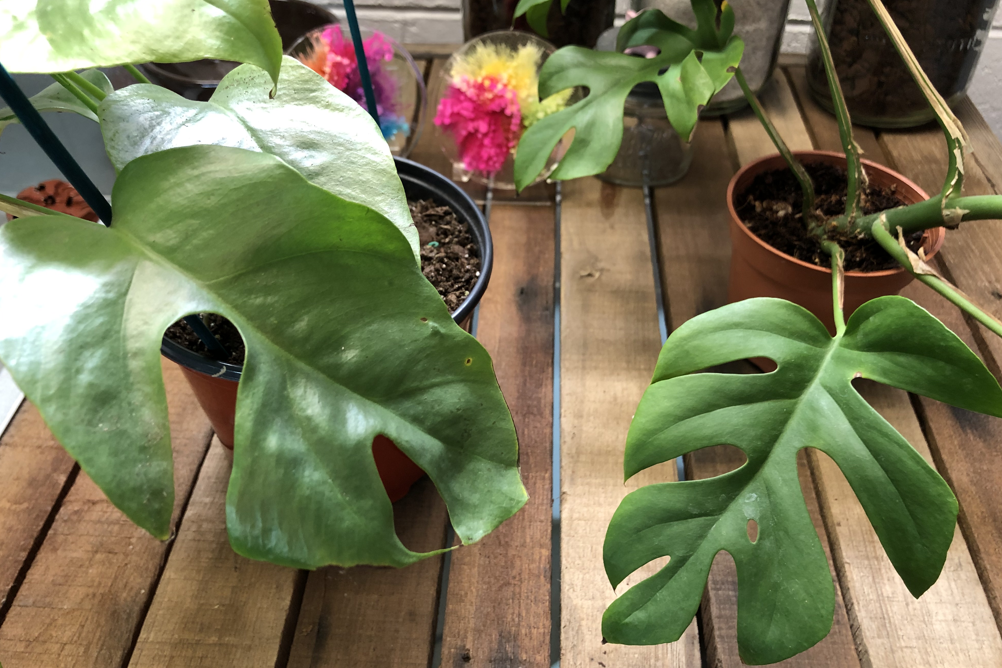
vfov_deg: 43.6
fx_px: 835
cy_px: 322
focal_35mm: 30
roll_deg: -2.2
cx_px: 505
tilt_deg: -42.7
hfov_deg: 61.9
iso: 40
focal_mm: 3.99
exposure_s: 1/17
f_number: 1.8
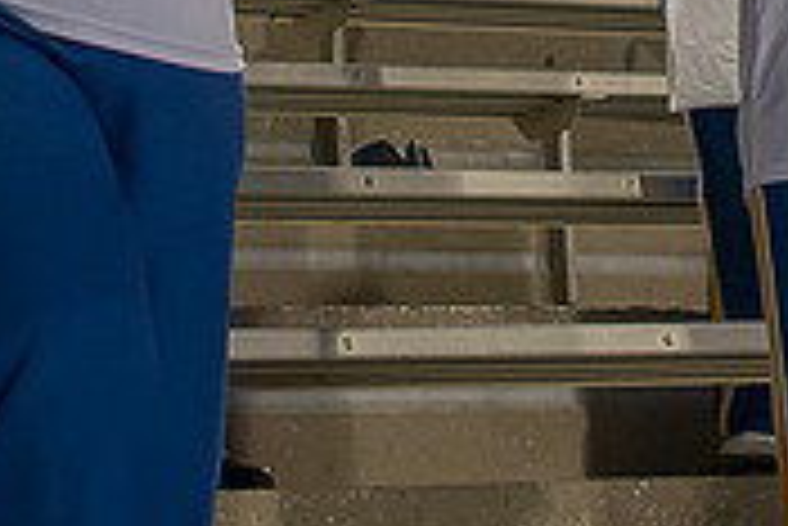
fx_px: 3768
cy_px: -173
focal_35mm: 172
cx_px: 738
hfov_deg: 11.8
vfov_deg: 7.9
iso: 1600
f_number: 4
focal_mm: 35
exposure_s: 1/320
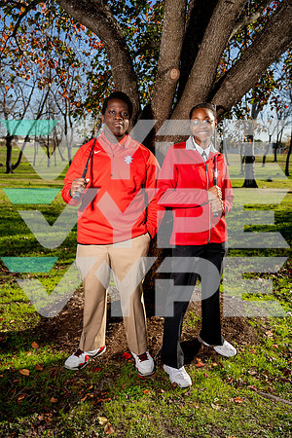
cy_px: 219
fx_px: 426
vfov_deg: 54.4
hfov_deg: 37.9
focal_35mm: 35
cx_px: 146
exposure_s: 1/1250
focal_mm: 35
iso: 100
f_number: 4
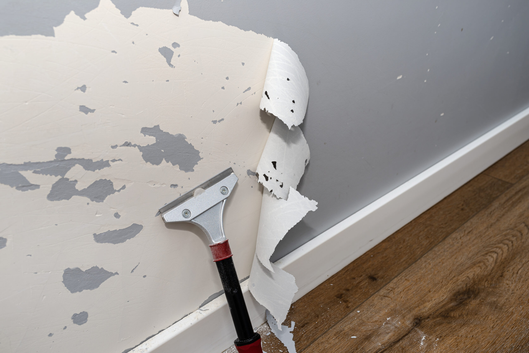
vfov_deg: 37.9
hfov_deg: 54.4
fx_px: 514
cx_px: 264
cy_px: 176
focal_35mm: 35
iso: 100
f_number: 8
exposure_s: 1/60
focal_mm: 35
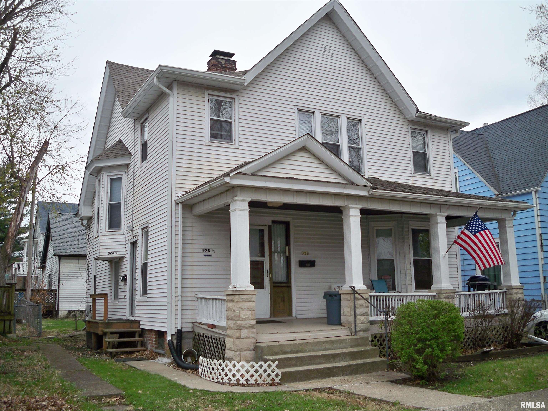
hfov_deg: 52.6
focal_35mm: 35
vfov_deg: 40.7
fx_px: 554
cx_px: 274
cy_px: 206
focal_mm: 6.3
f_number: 3.1
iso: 100
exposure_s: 1/160
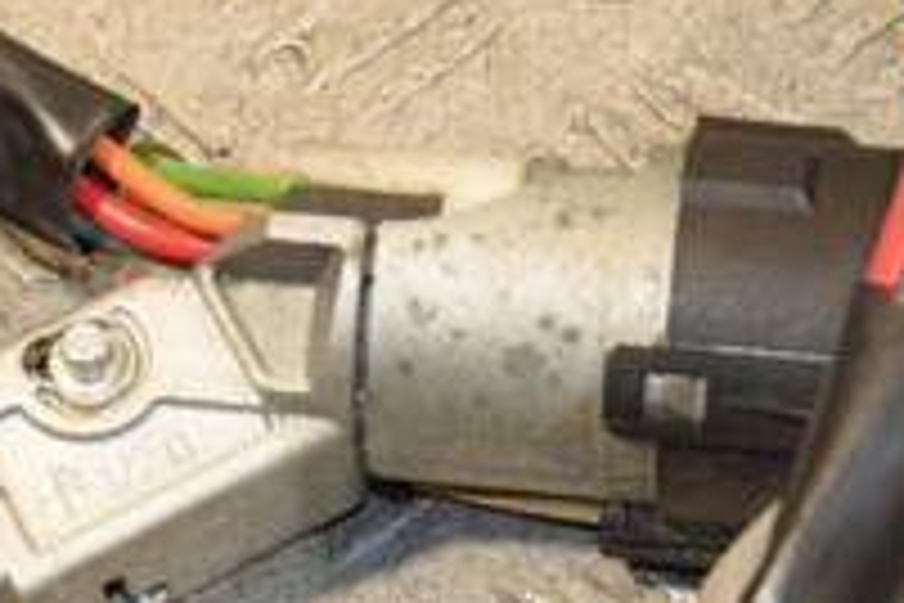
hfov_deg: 7.9
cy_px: 198
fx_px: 6528
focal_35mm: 260
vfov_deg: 5.3
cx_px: 508
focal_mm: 58
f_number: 6.3
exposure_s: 1/200
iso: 800
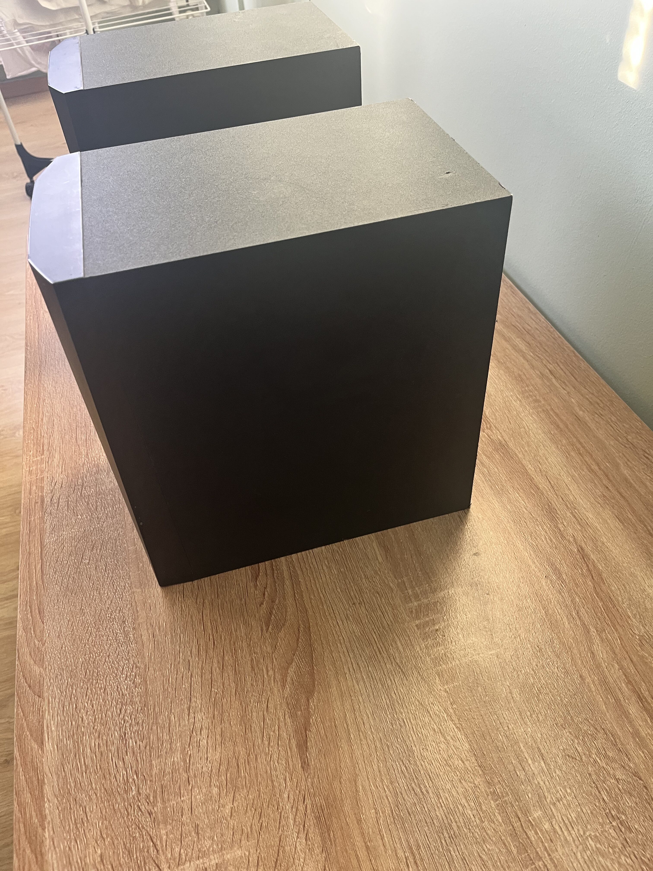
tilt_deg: -44.8
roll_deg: +5.7
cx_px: 326
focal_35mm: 26
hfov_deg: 53.1
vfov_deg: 67.3
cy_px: 436
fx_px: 654
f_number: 1.6
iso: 125
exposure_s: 1/92
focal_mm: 5.1
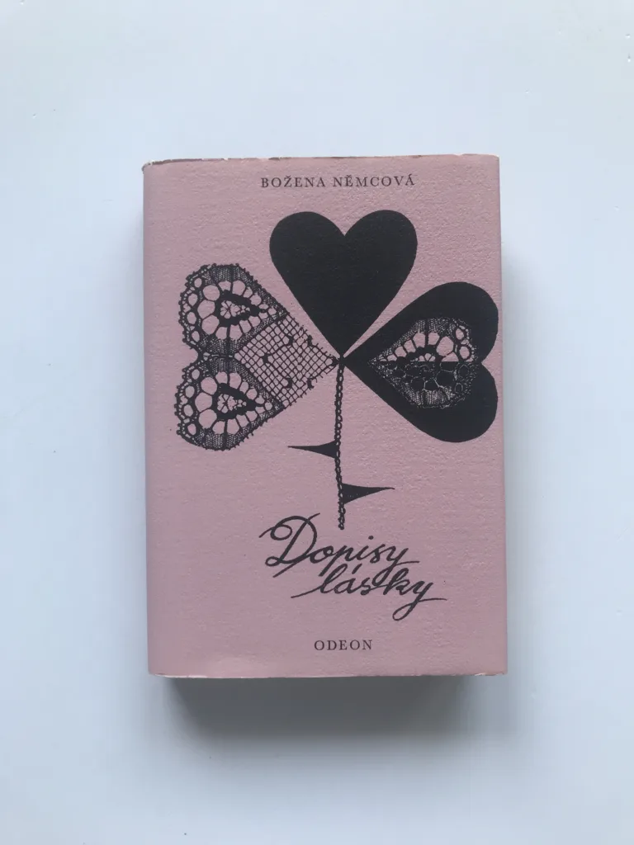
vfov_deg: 63.4
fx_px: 684
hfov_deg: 49.7
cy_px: 422
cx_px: 317
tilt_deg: -88.9
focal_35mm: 28
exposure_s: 1/100
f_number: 1.8
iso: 32
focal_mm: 3.99
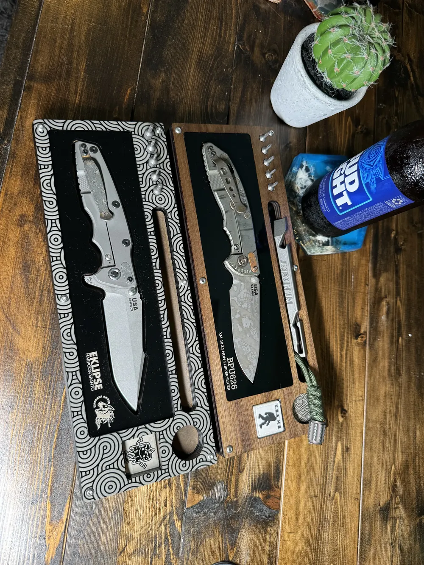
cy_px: 282
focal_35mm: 24
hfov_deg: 56.8
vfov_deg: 71.6
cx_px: 212
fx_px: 392
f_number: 1.78
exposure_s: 1/71
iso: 200
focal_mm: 6.76
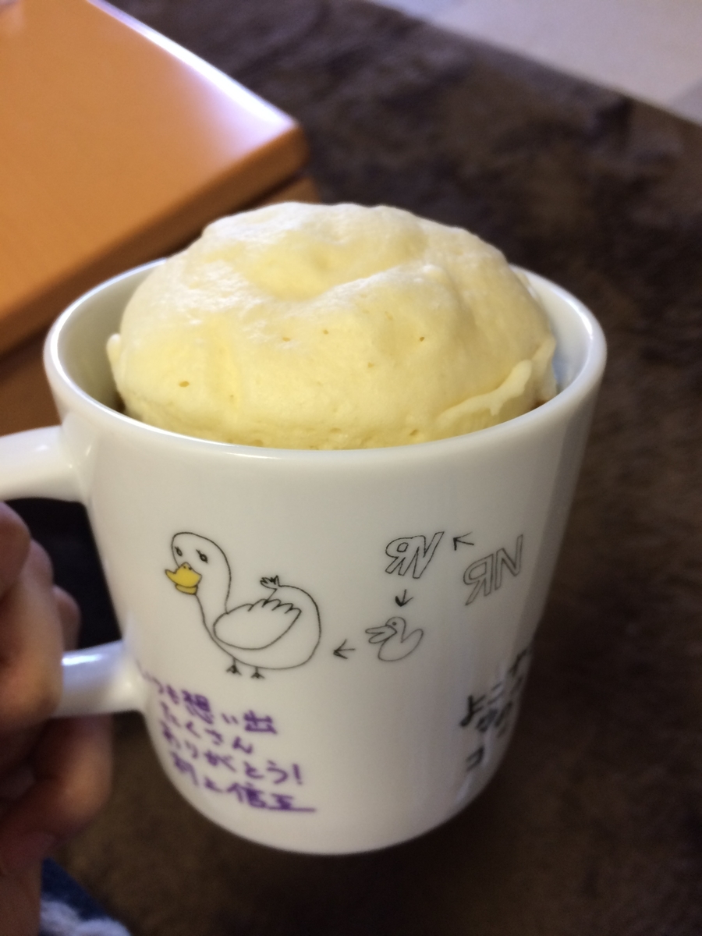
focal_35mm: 29
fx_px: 784
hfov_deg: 48.2
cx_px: 351
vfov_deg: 61.7
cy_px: 468
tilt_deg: -51.0
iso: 80
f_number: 2.2
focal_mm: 4.15
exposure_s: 1/30
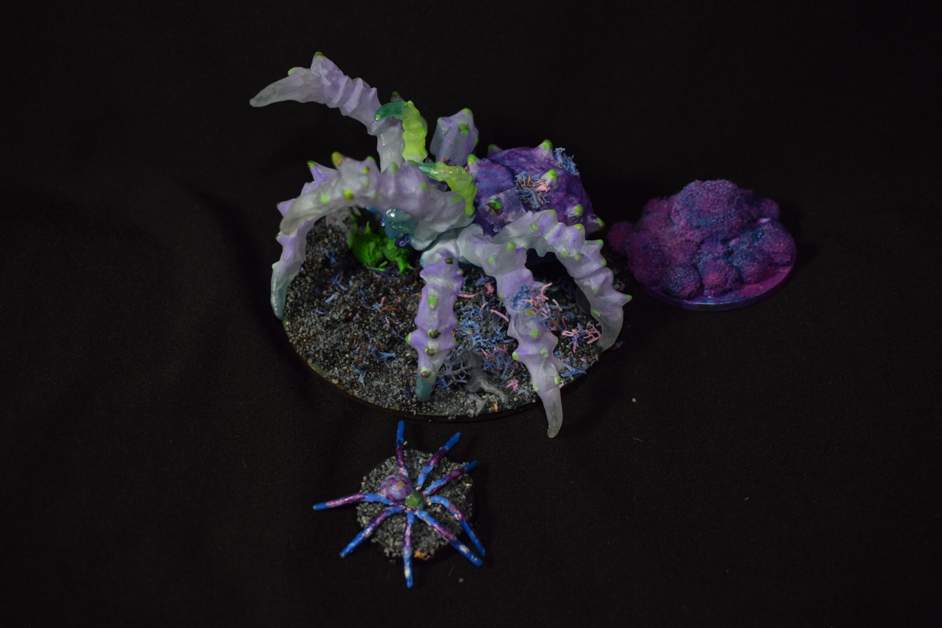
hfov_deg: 45.0
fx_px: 1138
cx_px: 471
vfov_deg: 30.9
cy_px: 314
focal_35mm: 44
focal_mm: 29
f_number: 5.6
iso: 400
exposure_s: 1/30
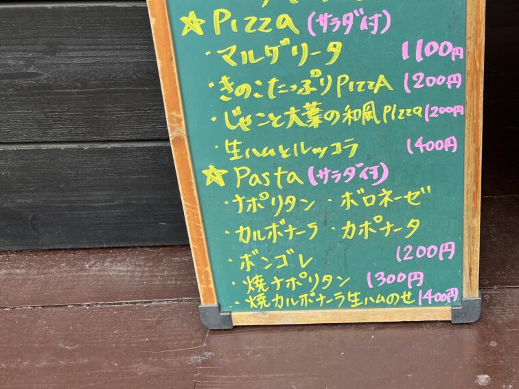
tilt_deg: -41.2
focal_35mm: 44
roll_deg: +0.1
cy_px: 160
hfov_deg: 40.7
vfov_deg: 32.8
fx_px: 660
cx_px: 433
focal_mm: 5.1
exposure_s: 1/438
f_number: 1.6
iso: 50
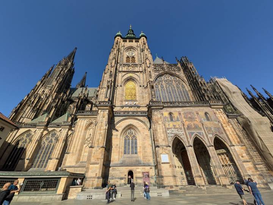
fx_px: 110
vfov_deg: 85.7
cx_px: 136
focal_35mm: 14
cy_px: 102
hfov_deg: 102.1
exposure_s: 1/2604
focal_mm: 1.85
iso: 49
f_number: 2.2
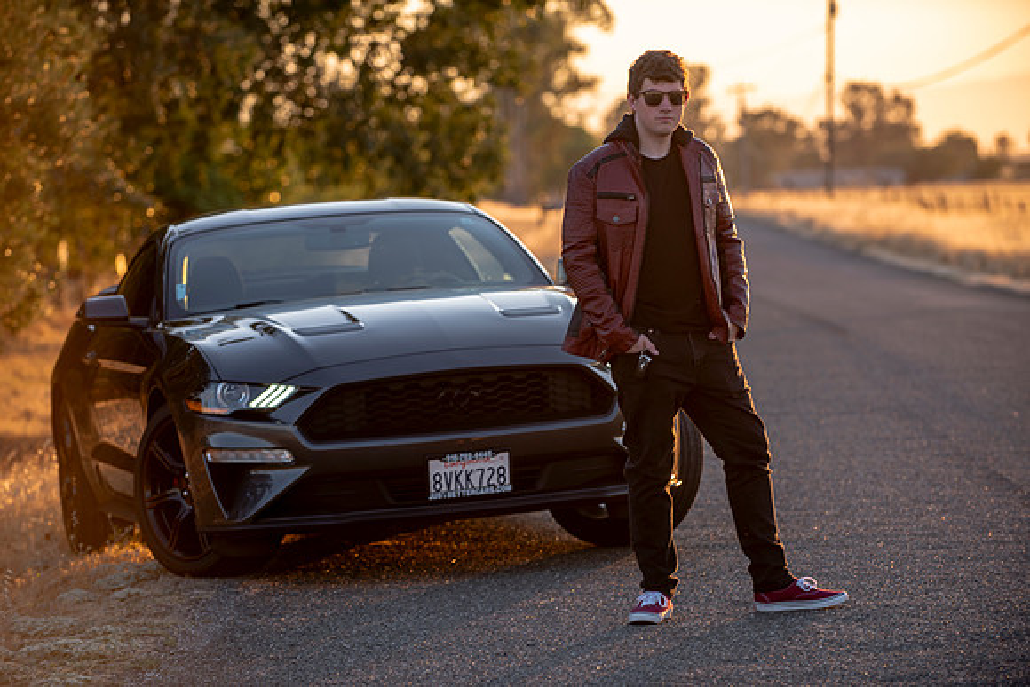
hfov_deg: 14.7
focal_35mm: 140
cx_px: 515
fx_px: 4006
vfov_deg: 9.8
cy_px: 344
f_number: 4
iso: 125
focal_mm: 140
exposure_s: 1/200
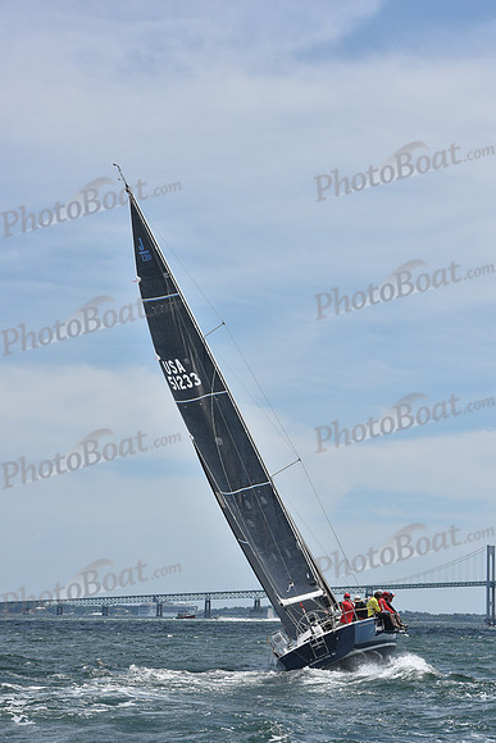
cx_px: 248
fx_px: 1962
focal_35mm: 95
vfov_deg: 21.5
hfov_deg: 14.4
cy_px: 372
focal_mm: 95
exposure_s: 1/1250
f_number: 8
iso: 250
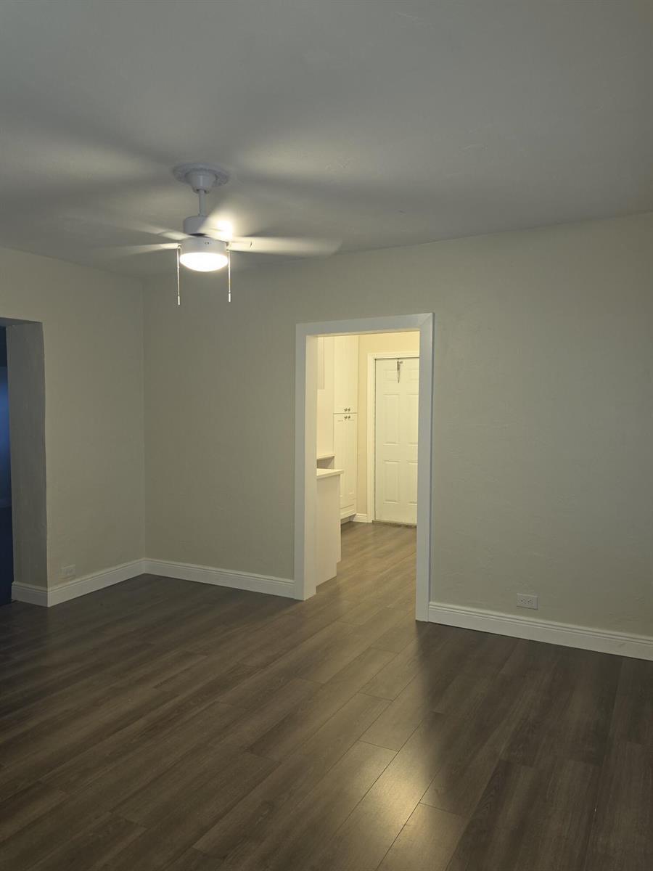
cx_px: 326
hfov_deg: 58.9
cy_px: 436
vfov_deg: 73.9
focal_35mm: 23
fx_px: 578
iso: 64
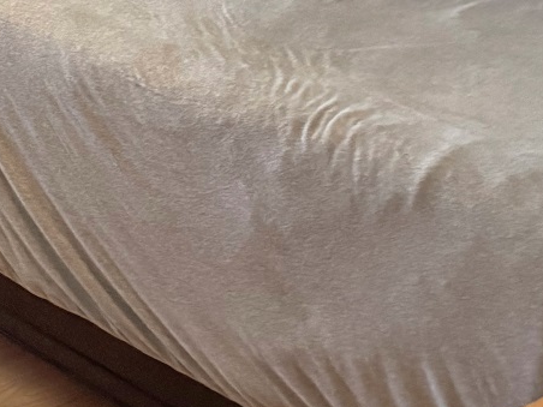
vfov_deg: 14.9
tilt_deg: -8.0
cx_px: -360
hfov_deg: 18.2
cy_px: -227
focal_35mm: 91
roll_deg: +1.2
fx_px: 1427
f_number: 1.78
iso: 800
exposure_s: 1/60
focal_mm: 6.76
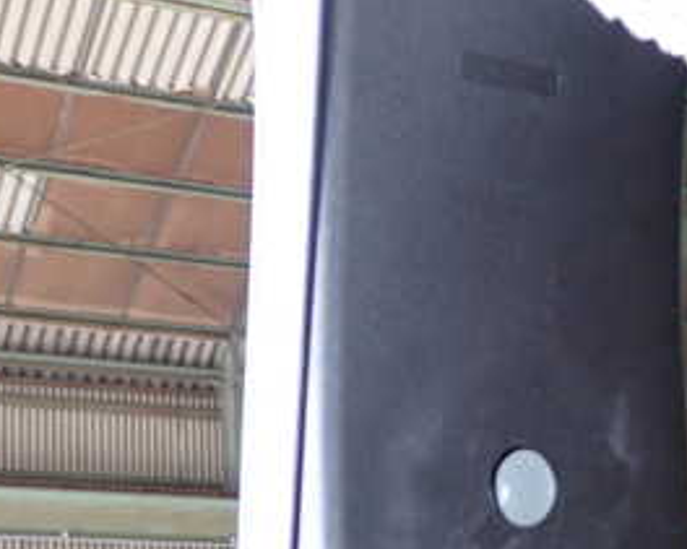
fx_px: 1626
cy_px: 494
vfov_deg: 18.8
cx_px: 494
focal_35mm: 80
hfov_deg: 23.7
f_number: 2.5
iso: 250
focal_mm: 6.37
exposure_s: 1/40
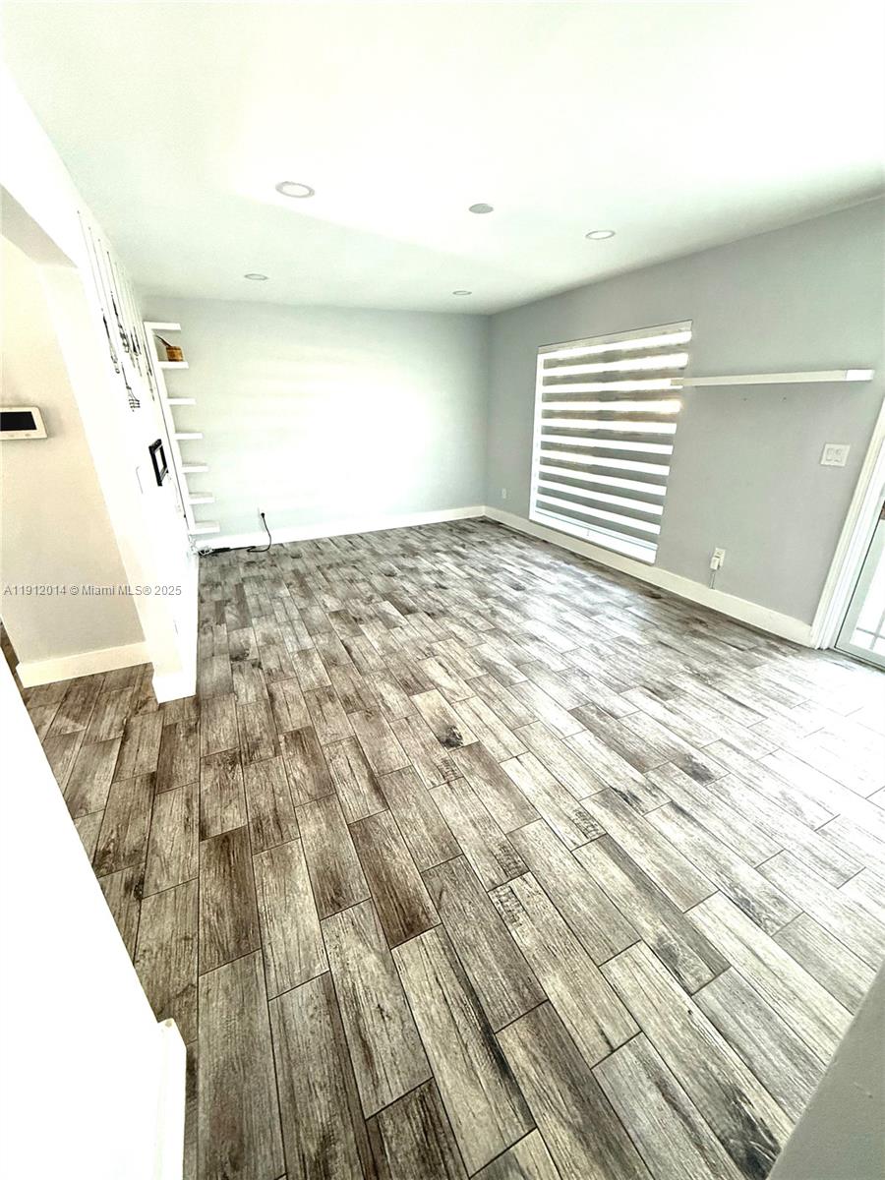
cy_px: 590
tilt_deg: -21.9
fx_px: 477
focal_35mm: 14
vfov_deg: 102.1
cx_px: 442
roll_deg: +1.0
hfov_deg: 85.7
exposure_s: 1/99
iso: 320
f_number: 2.2
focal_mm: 2.22
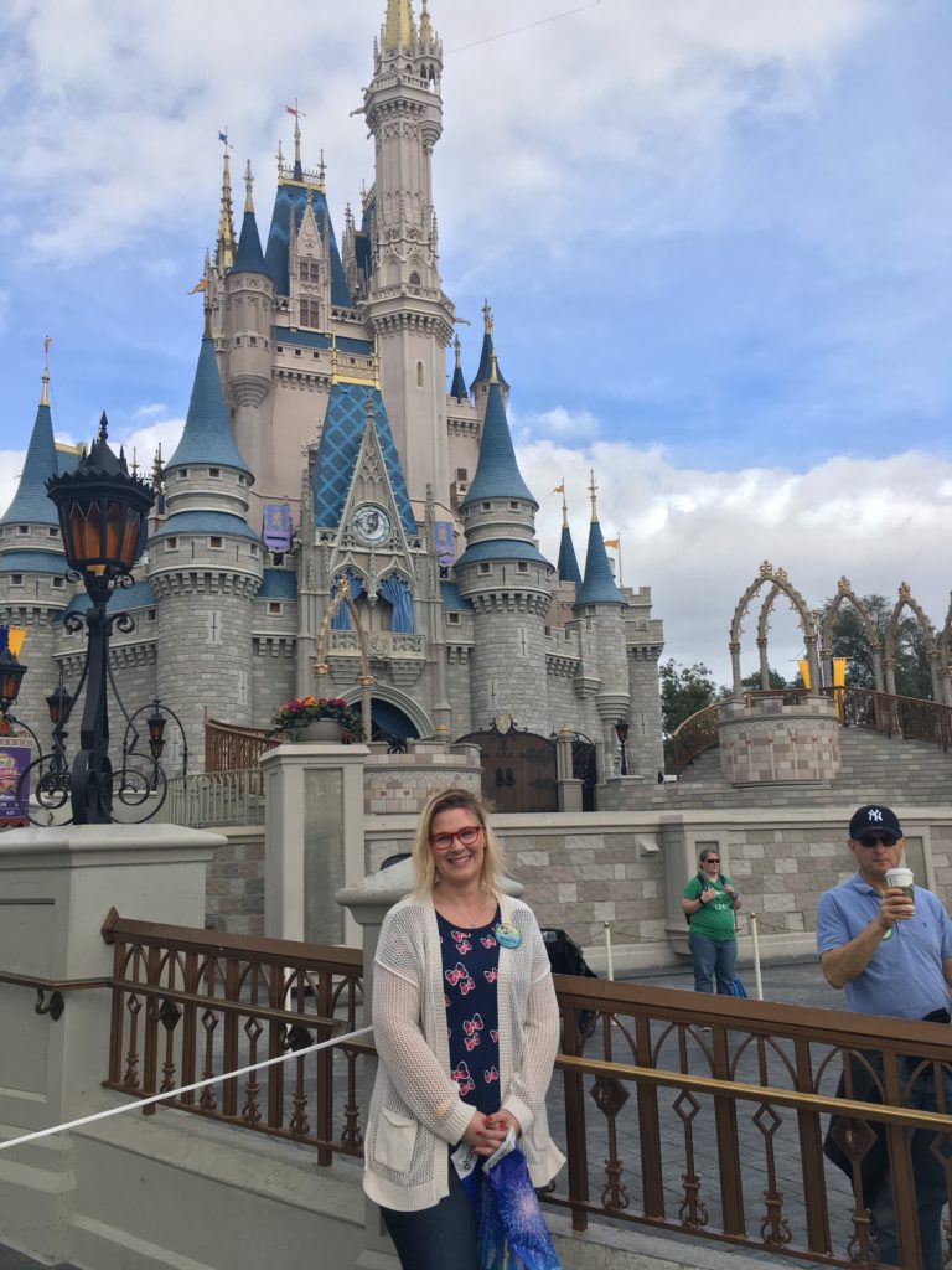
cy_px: 635
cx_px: 476
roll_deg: +1.3
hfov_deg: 48.2
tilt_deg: +9.4
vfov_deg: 61.7
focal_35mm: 29
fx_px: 1063
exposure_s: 1/999
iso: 25
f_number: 2.2
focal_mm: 4.15
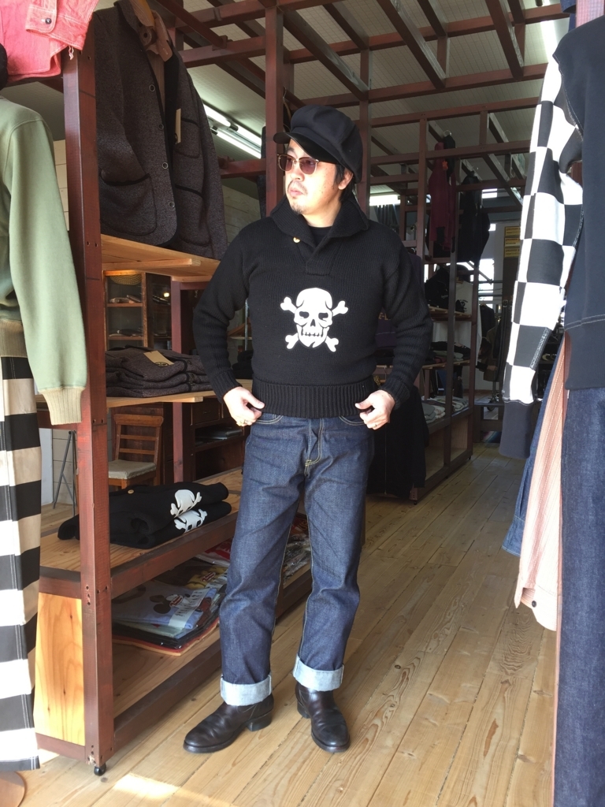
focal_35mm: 29
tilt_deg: -4.2
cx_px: 302
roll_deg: -0.4
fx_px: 676
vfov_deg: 61.7
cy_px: 404
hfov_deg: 48.2
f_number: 2.2
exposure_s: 1/60
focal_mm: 4.15
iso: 32
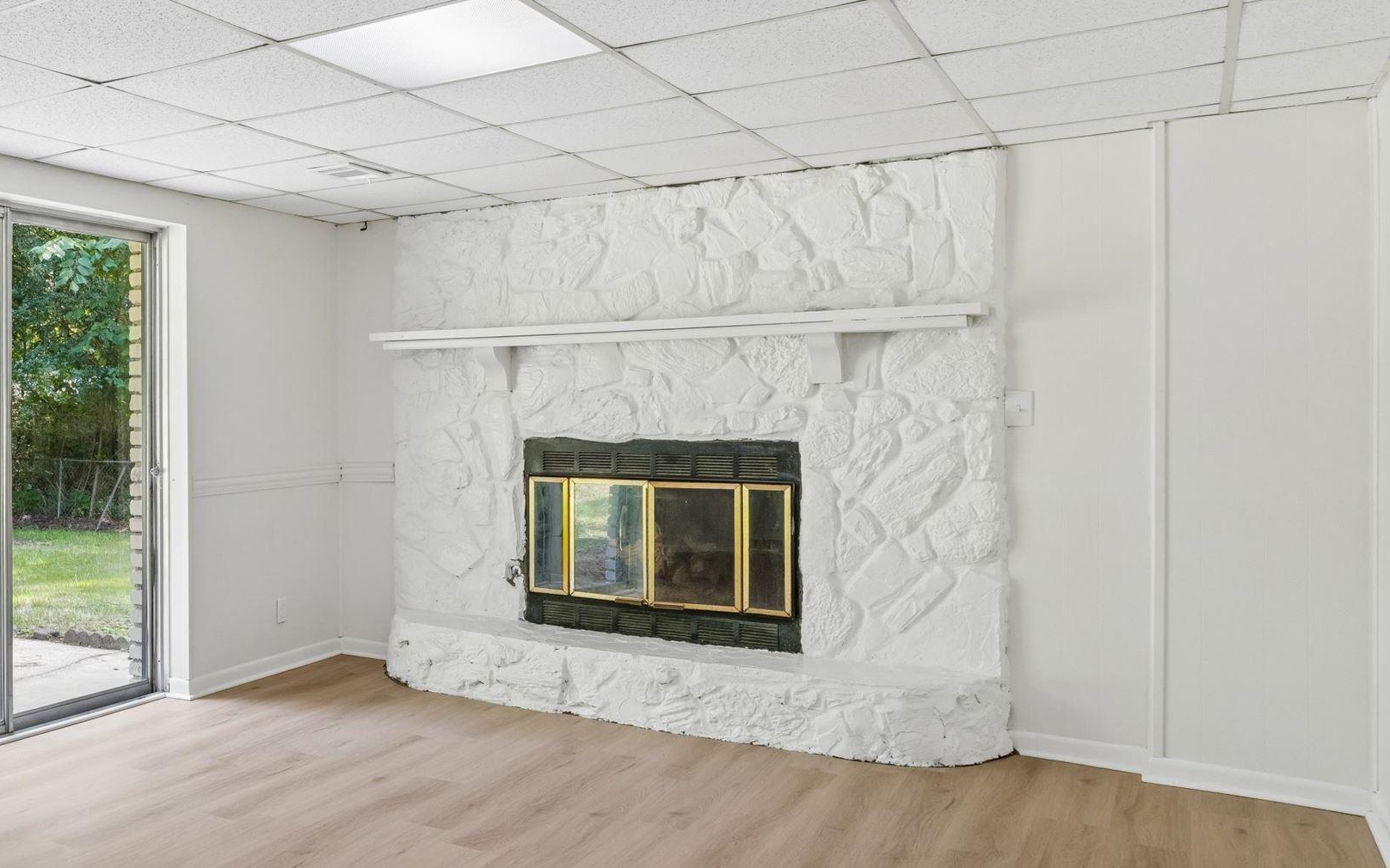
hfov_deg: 54.5
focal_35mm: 31
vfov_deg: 40.6
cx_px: 175
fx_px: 1174
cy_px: 458
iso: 400
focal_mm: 16
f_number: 13
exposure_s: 1/8
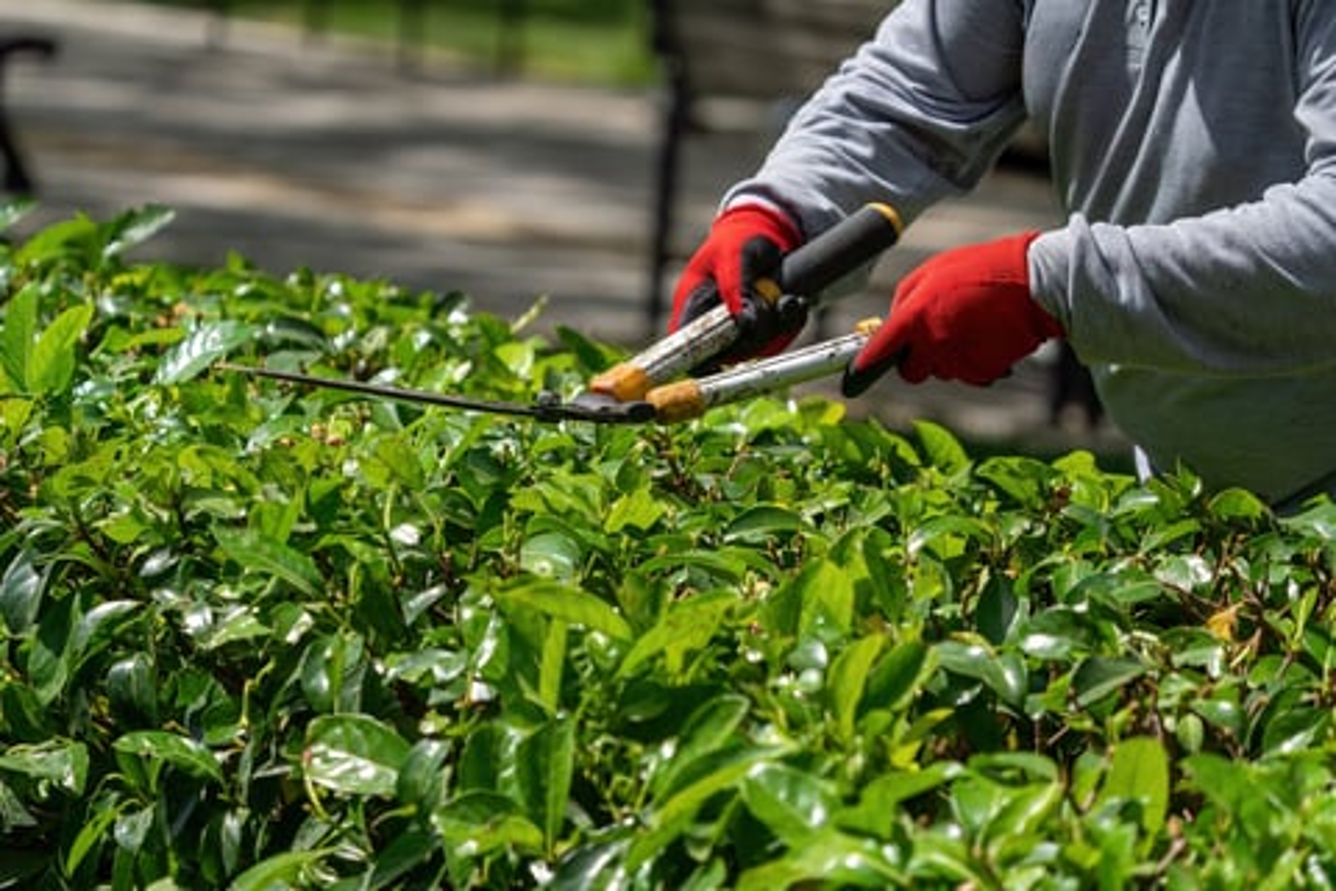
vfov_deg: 6.9
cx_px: 668
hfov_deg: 10.3
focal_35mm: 200
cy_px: 446
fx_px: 7422
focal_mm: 200
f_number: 6.3
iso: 250
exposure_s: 1/1000
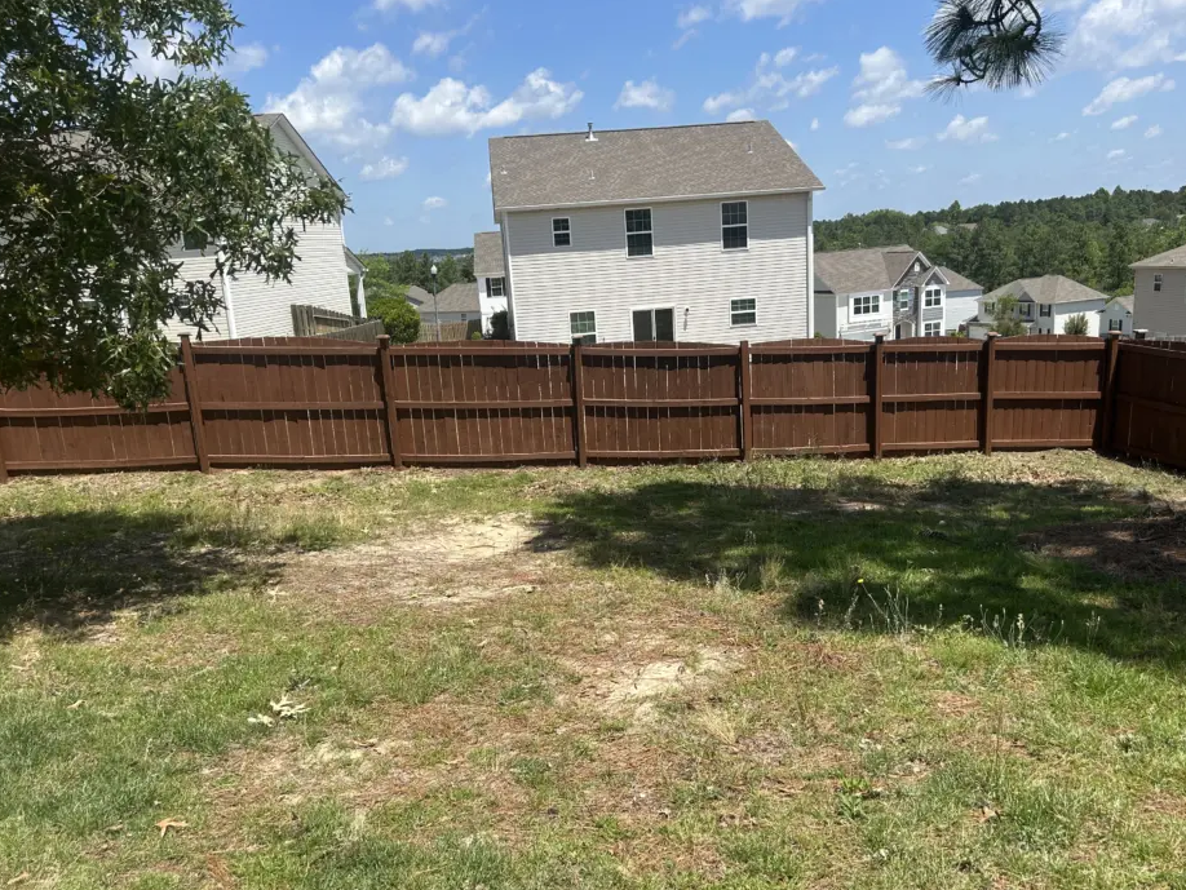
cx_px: 585
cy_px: 474
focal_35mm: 29
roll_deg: +1.9
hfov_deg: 61.6
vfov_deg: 48.2
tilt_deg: -11.0
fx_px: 994
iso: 50
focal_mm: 5.7
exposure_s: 1/3356
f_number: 1.5
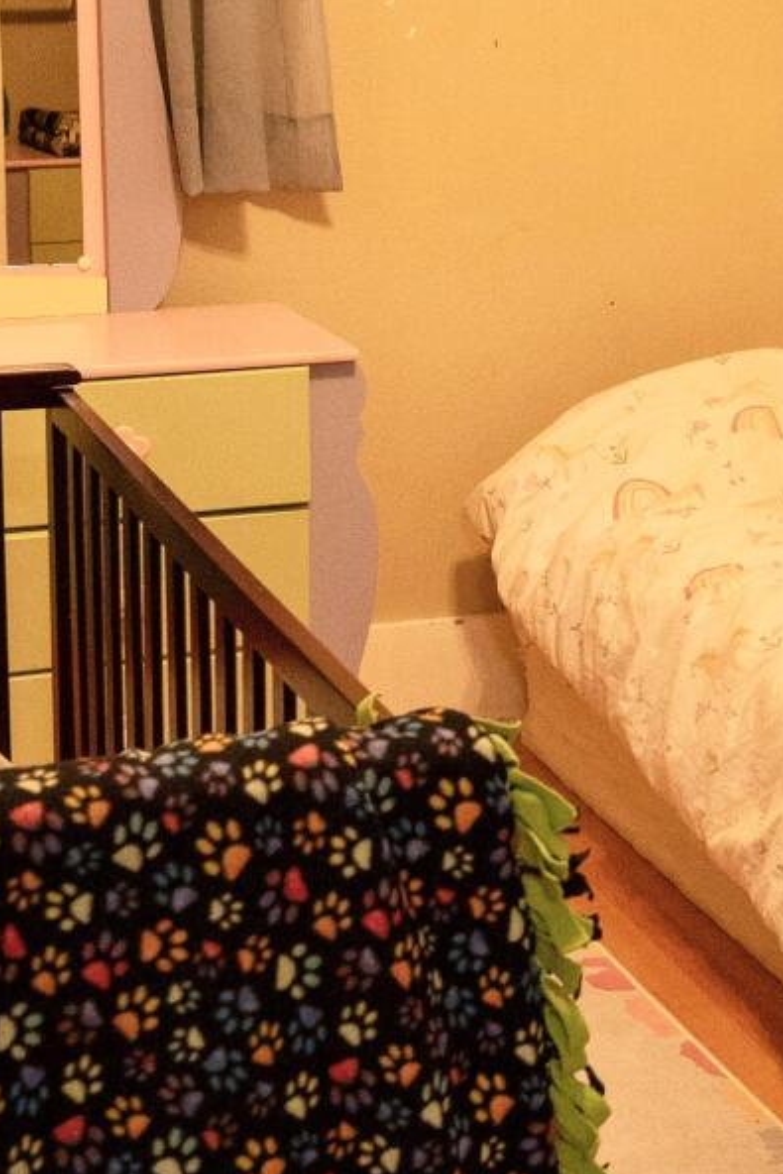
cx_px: 714
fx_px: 2641
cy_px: 381
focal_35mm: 81
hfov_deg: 16.6
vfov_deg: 24.9
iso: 3200
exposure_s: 1/125
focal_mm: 24
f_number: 4.5
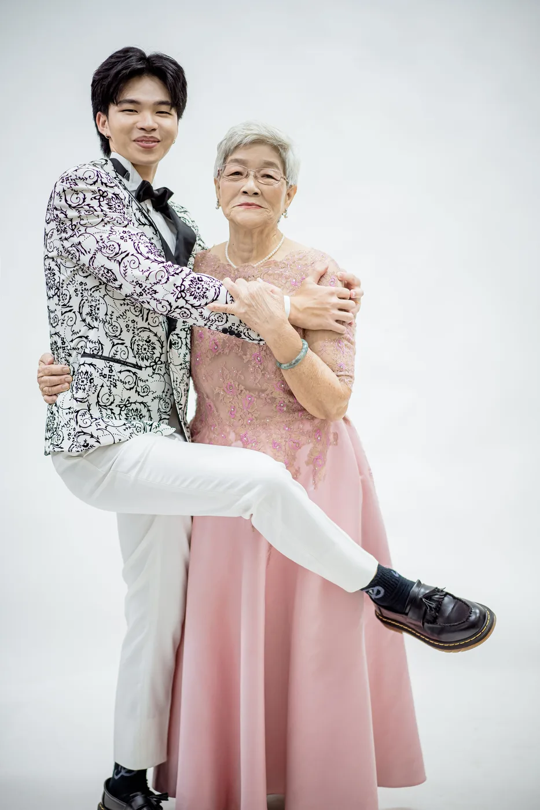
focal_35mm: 55
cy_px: 405
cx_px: 270
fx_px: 1238
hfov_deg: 24.6
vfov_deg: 36.3
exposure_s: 1/160
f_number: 1.8
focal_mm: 55
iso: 1250
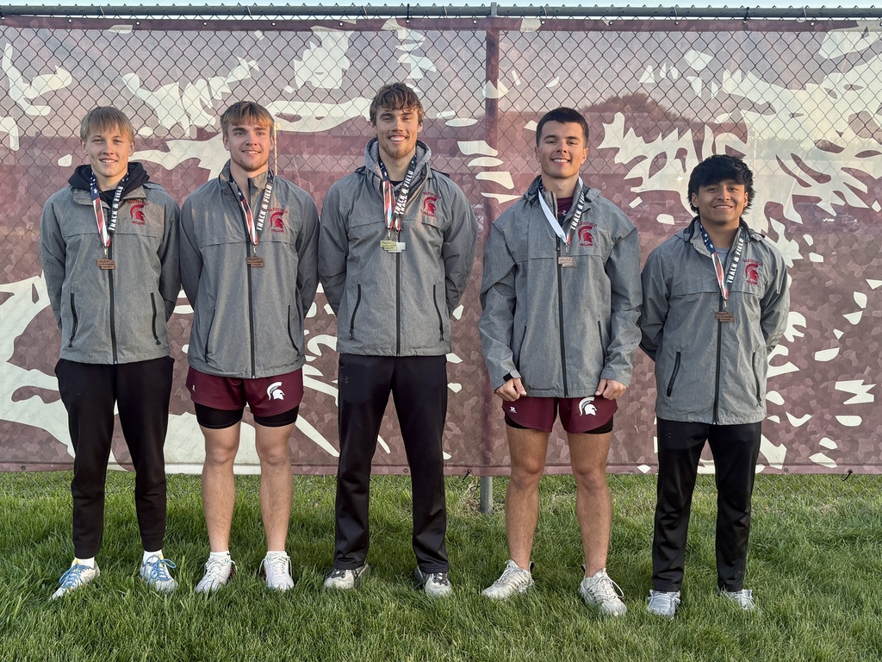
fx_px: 662
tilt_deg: -7.6
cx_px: 441
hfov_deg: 67.3
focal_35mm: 26
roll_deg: -0.2
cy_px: 331
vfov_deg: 53.1
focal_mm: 5.96
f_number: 1.6
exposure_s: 1/263
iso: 64
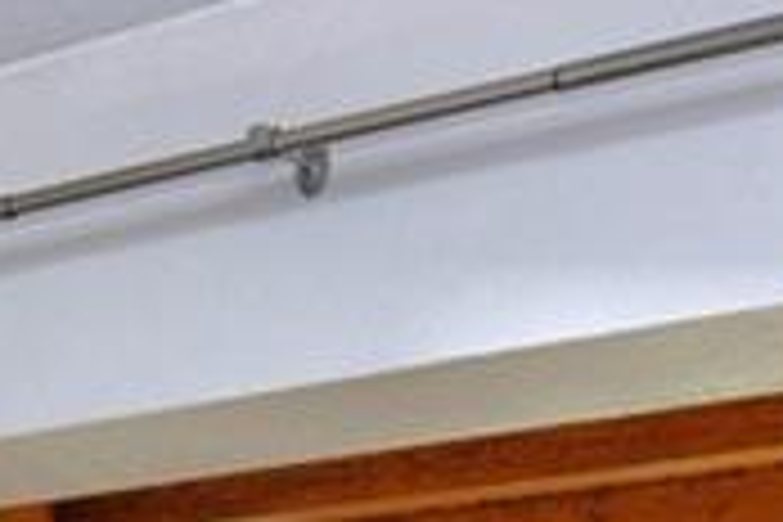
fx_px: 2305
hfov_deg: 18.3
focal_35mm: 106
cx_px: -162
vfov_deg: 10.6
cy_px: 1341
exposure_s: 1/100
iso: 320
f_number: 7.1
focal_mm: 12
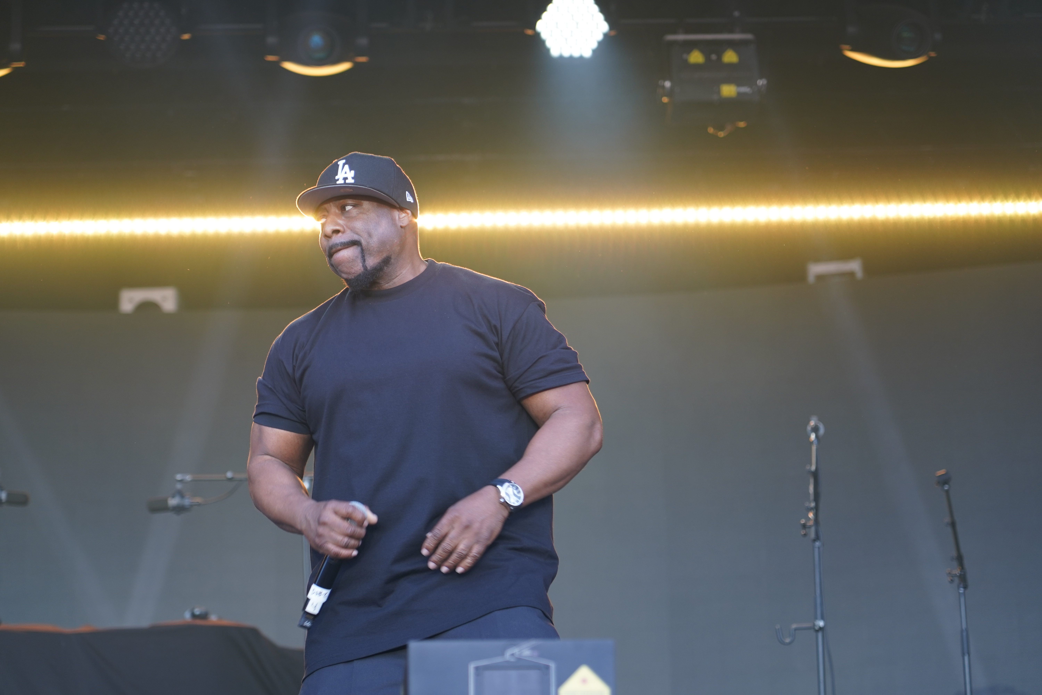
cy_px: 348
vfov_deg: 13.0
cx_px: 521
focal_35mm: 105
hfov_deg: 19.5
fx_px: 3039
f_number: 4
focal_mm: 105
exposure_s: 1/160
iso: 400
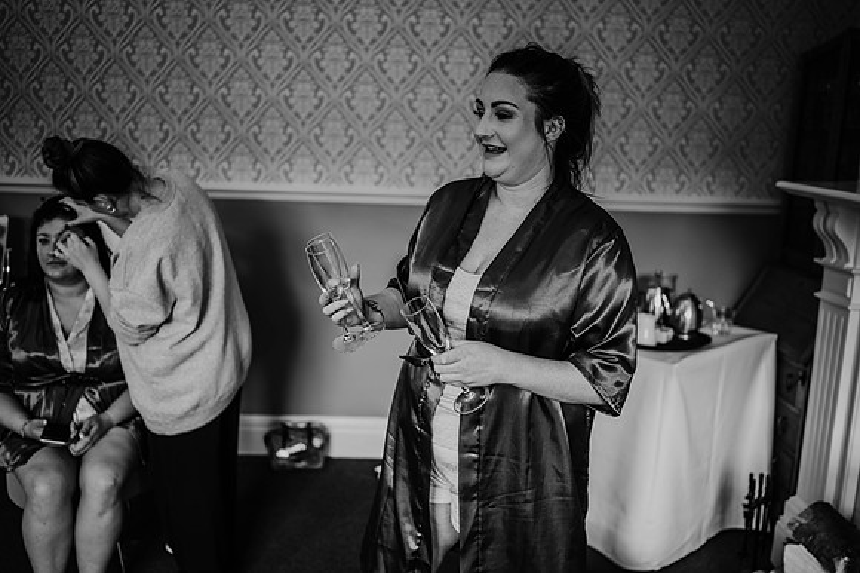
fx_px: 836
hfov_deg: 54.5
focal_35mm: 35
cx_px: 430
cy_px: 286
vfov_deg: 37.8
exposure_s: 1/160
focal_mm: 35
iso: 100
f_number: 1.8
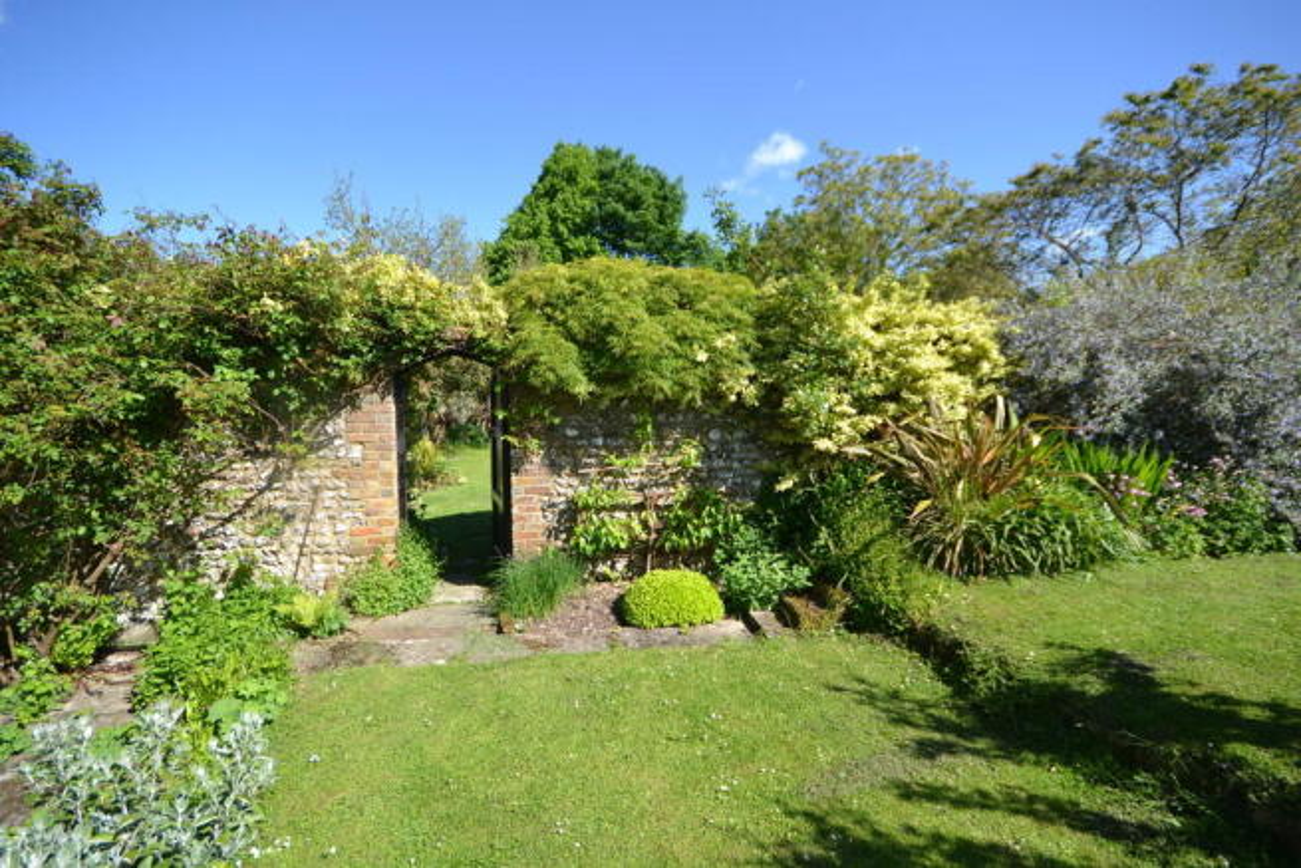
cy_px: 434
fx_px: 542
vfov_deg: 77.4
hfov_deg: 100.4
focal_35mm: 15
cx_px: 650
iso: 100
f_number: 7.1
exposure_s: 1/200
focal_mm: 10
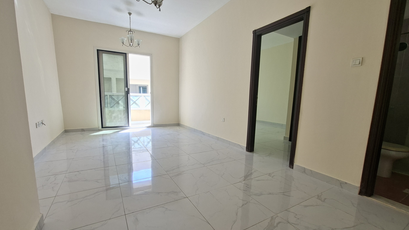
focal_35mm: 15
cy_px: 121
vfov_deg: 70.5
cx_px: 193
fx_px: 163
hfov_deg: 102.9
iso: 40
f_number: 2.2
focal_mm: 1.74
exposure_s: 1/40
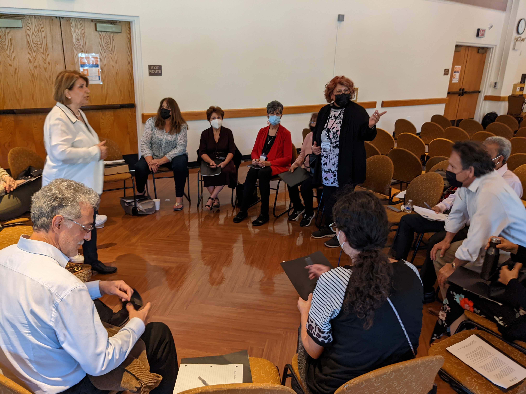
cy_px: 197
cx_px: 263
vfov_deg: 51.4
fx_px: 410
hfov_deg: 65.3
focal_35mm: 27
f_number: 1.73
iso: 81
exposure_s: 1/24
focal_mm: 4.38
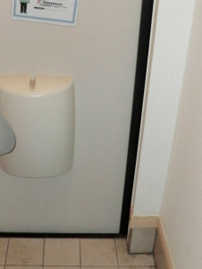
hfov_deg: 28.3
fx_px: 397
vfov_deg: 37.4
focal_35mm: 51
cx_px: 58
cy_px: 122
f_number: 3.2
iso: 400
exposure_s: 1/60
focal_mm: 4.3
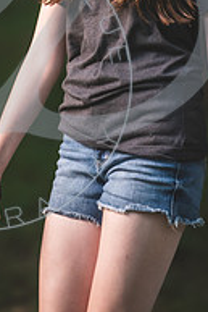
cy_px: -42
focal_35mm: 419
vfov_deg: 4.9
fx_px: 3625
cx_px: 55
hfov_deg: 3.3
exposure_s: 1/320
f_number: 2.8
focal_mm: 180
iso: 1600
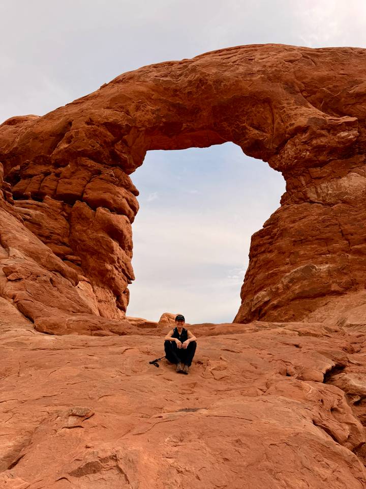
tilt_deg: +21.1
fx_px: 338
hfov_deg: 56.8
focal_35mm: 24
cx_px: 183
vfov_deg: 71.6
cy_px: 244
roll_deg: -0.8
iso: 80
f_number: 1.78
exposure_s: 1/9091
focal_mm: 6.76
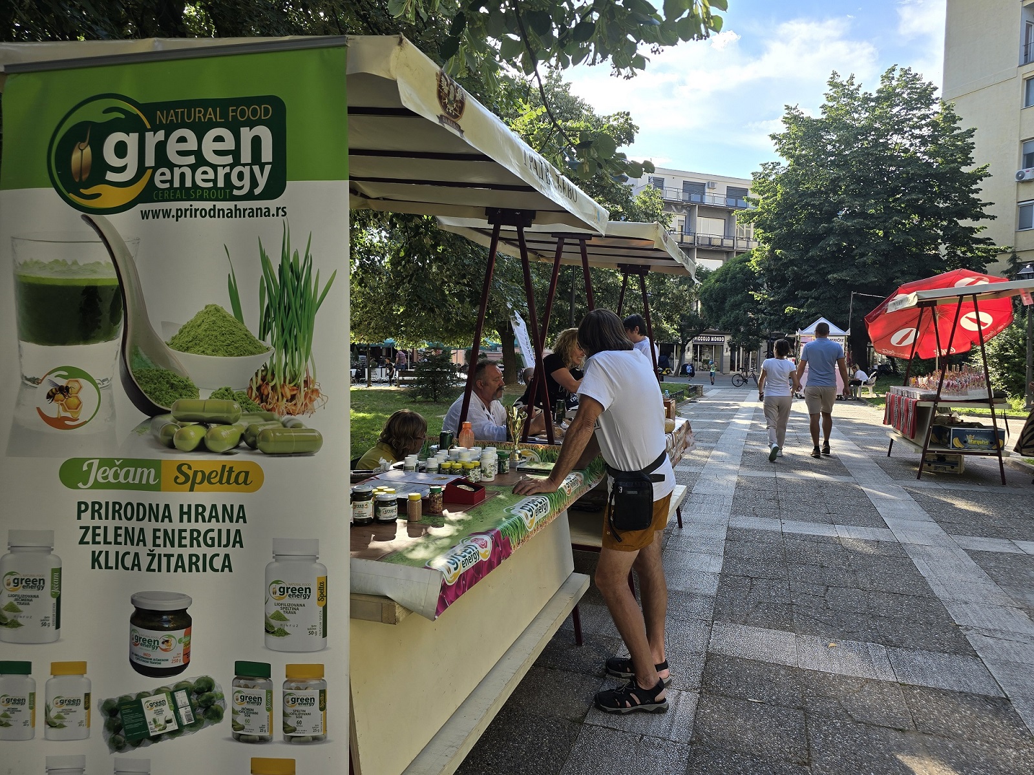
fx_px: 687
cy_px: 388
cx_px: 517
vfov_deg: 58.9
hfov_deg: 73.9
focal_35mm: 23
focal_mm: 6.3
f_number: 1.7
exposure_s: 1/192
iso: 12
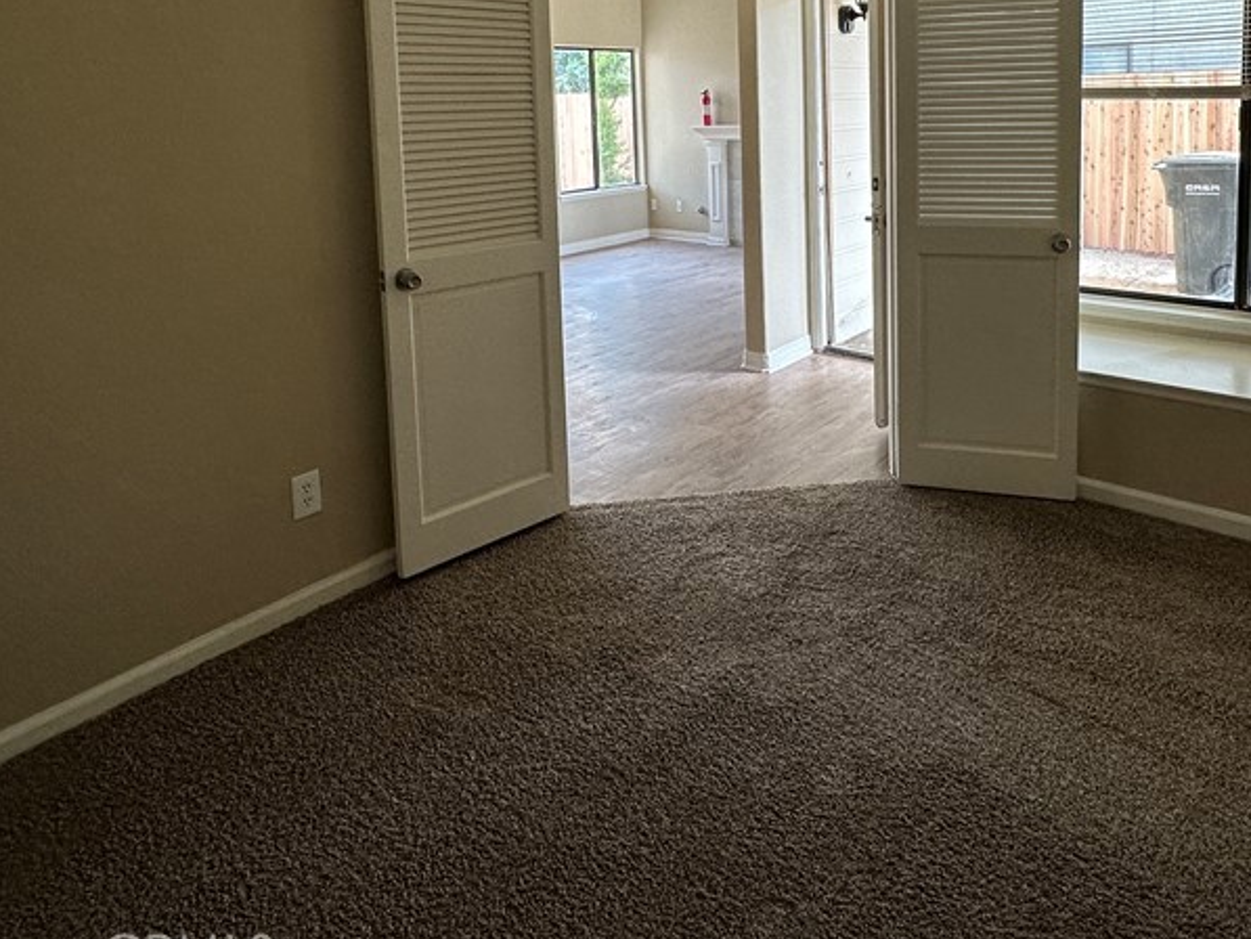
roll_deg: +1.6
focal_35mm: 24
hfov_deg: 71.2
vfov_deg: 52.8
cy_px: 178
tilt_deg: -5.3
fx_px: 868
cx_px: 717
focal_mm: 2.22
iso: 160
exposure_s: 1/120
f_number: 2.2
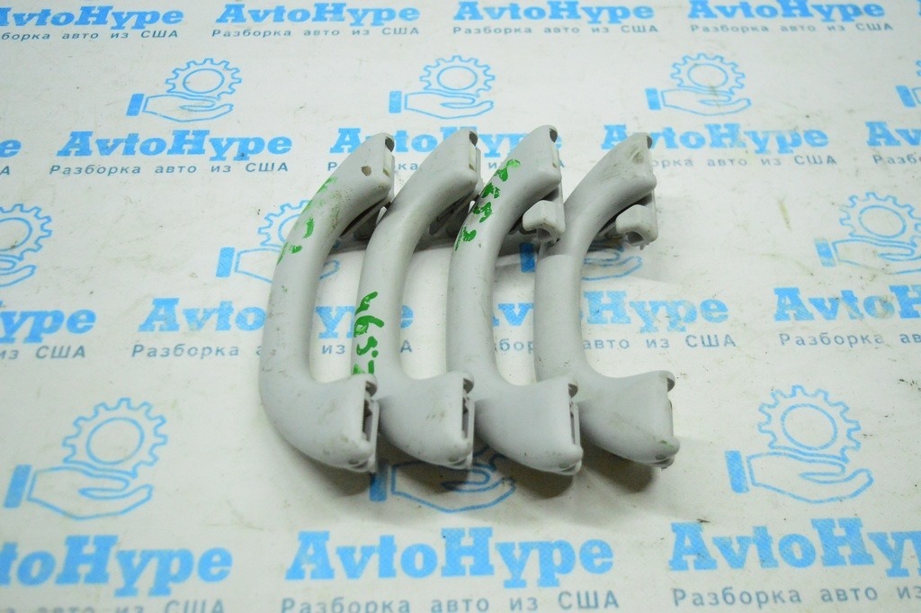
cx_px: 460
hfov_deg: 49.6
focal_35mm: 39
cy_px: 306
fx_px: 997
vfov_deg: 34.2
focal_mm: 26
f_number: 4
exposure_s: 1/800
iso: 6400
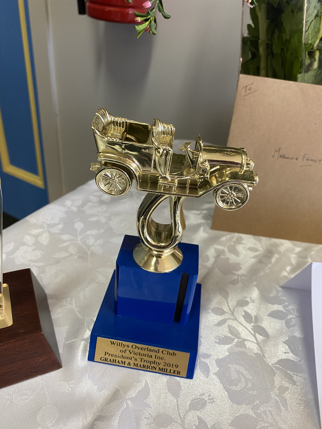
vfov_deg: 67.3
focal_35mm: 26
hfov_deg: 53.1
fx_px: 322
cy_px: 214
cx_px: 161
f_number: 1.8
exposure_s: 1/50
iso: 100
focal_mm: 4.25
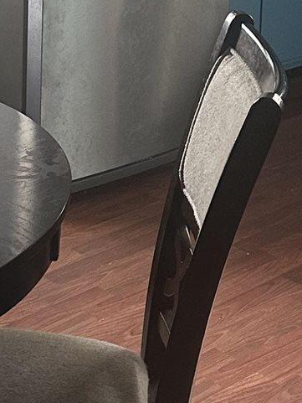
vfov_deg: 16.0
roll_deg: -1.4
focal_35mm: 115
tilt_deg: -7.7
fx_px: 1337
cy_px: -152
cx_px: 120
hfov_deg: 12.9
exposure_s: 1/60
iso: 320
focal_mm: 6.86
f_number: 1.78
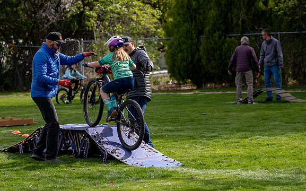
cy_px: 109
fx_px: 1334
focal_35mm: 160
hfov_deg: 13.1
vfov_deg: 8.2
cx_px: 131
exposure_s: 1/2000
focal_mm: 90
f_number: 2.8
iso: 200
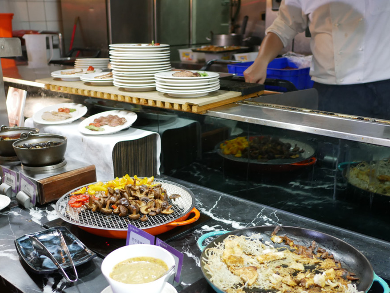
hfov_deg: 45.7
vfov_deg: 34.8
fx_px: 462
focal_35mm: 41
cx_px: 186
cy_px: 197
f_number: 1.7
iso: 400
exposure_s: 1/60
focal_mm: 15
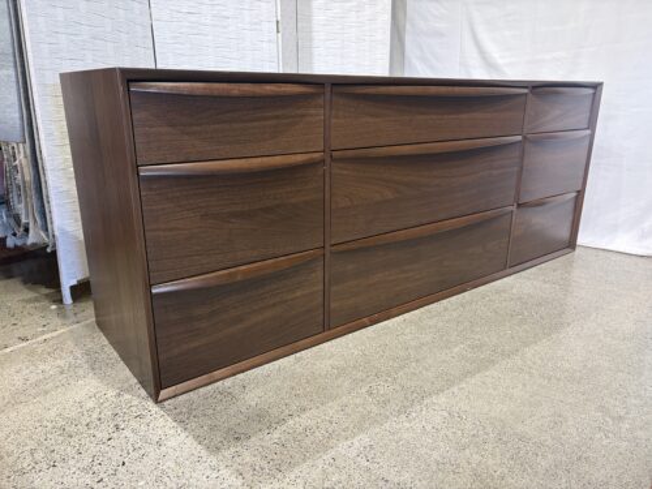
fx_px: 490
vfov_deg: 53.1
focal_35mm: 26
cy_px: 244
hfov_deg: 67.3
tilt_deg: -16.3
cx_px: 326
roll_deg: +0.5
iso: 100
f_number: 1.6
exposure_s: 1/60
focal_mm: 5.96
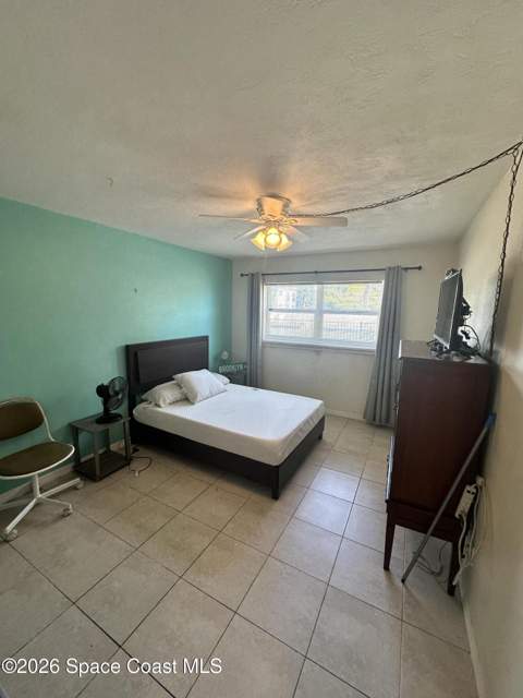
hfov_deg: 85.7
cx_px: 262
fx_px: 282
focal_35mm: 14
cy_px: 349
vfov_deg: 102.1
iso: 125
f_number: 2.2
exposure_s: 1/120
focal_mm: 2.22
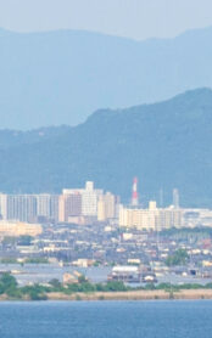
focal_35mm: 984
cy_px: 688
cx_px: 1287
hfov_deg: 1.3
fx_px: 9087
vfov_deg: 2.1
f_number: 8
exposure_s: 1/320
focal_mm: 70
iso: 100
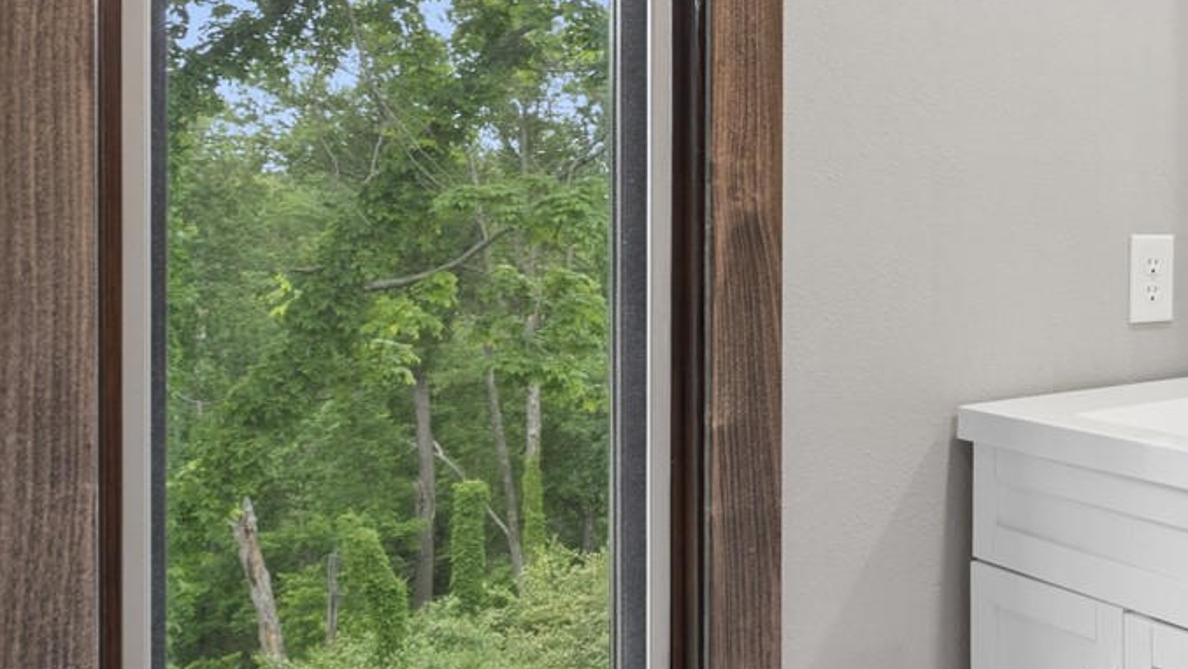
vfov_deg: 28.1
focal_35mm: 42
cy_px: 212
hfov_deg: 39.5
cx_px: 1306
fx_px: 1323
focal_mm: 16
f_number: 9
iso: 500
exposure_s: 1/25
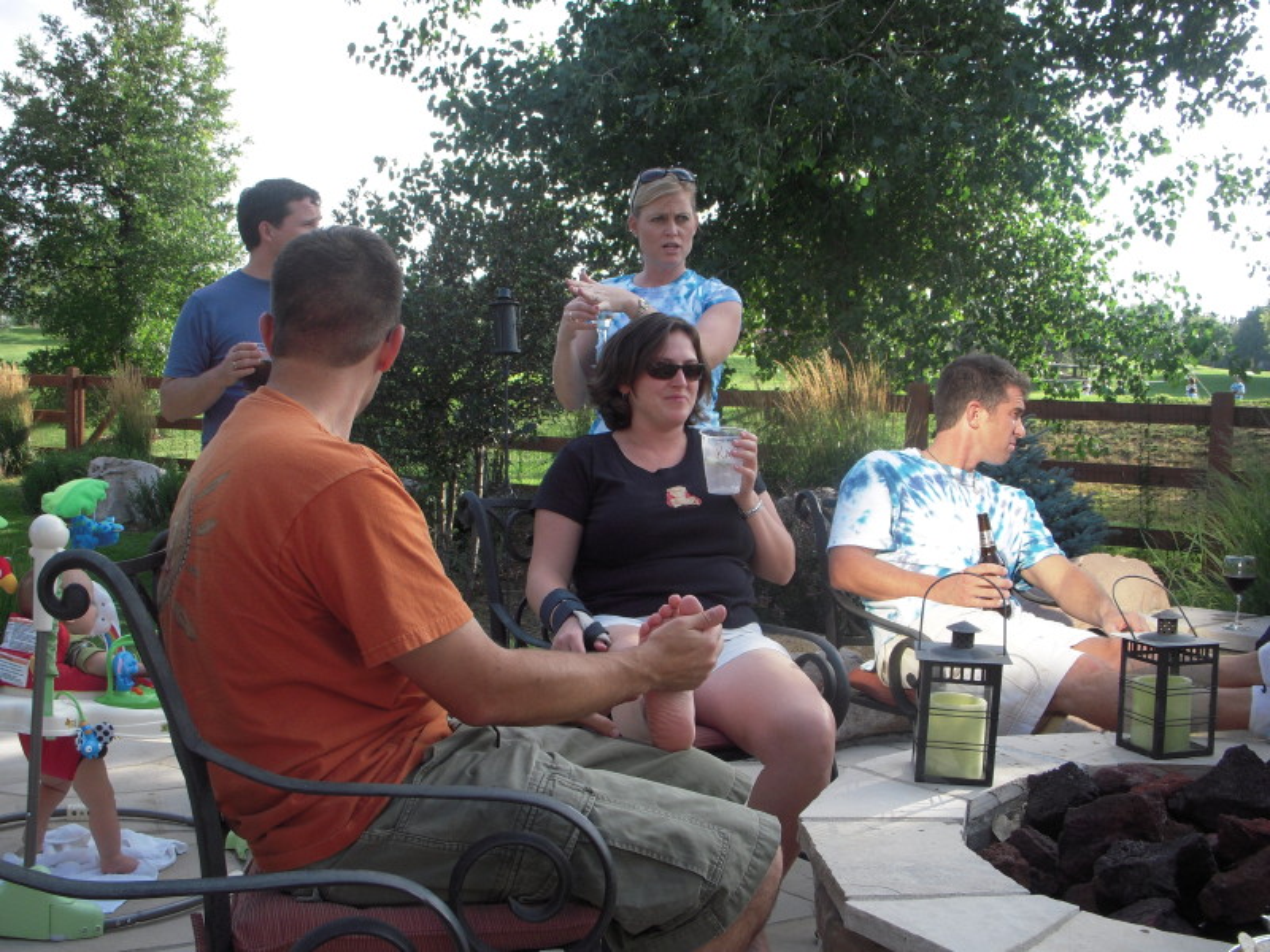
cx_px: 635
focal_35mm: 38
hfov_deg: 49.0
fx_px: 1394
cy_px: 476
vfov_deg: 37.7
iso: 100
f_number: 3.3
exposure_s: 1/250
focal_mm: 6.3
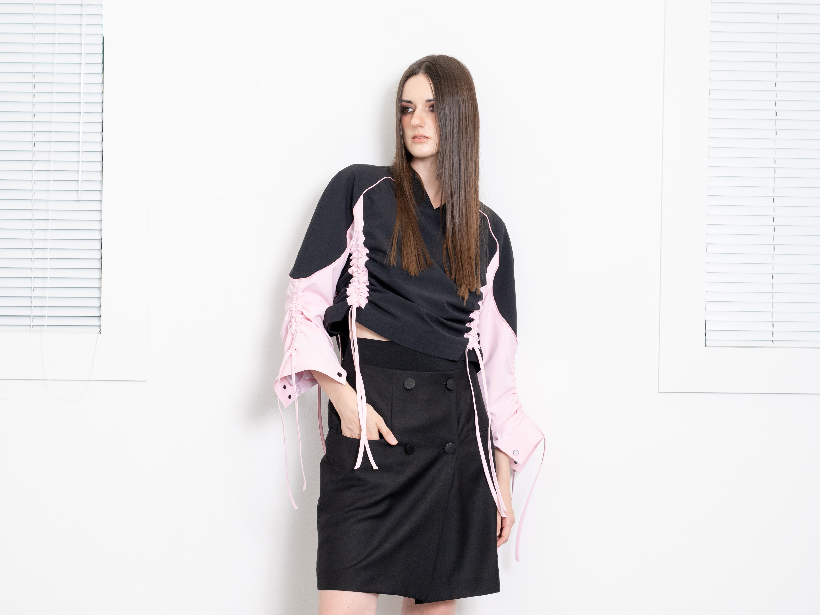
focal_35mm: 74
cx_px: 409
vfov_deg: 19.9
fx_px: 1753
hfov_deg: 26.3
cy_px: 369
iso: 250
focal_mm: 51
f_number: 6.3
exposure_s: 1/125
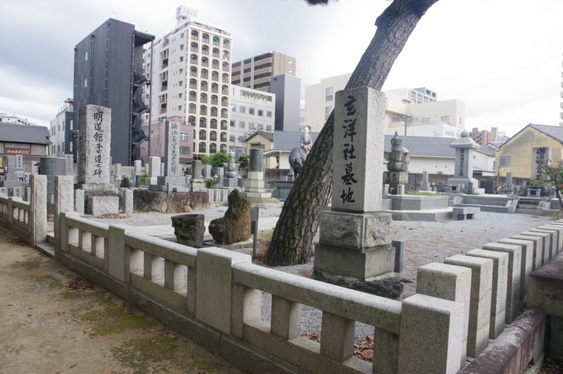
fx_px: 375
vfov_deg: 53.1
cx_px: 282
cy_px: 187
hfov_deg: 73.8
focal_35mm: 24
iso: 200
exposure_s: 1/125
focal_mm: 16
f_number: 5.6
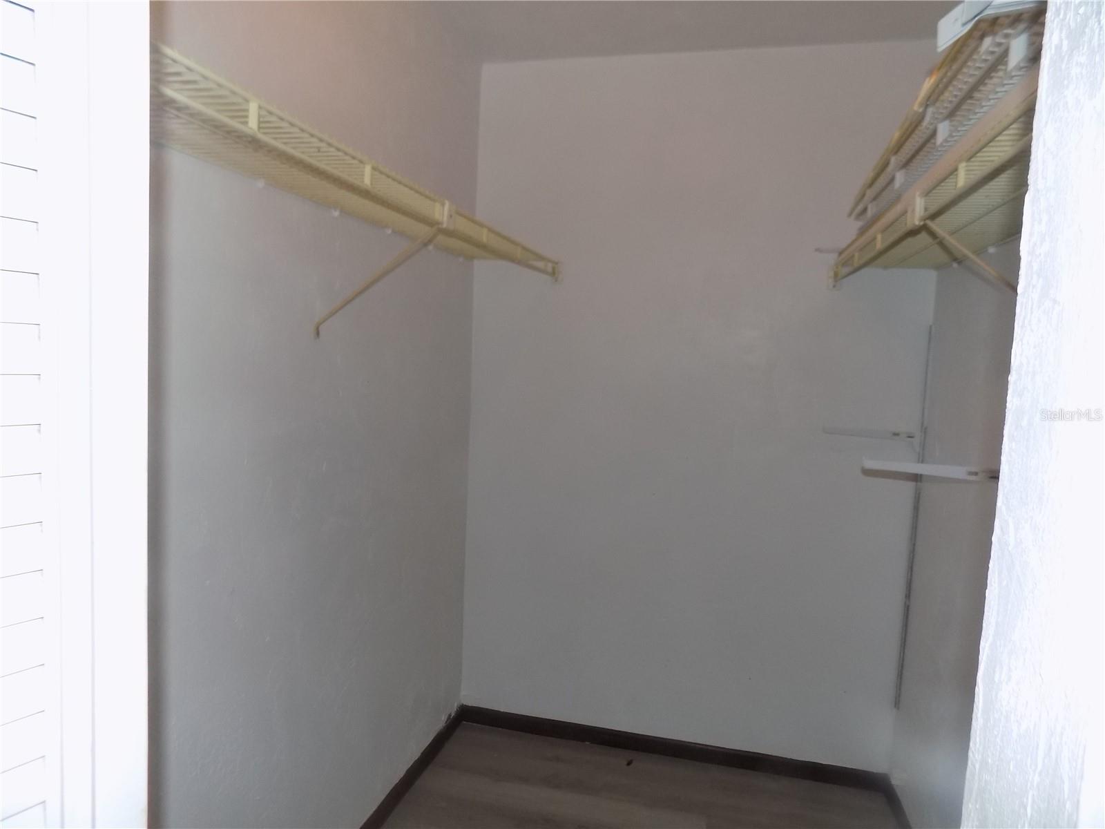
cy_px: 414
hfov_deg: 73.9
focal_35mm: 23
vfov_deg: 58.9
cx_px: 552
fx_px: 734
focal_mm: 4
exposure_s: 1/30
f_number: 3.1
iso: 200
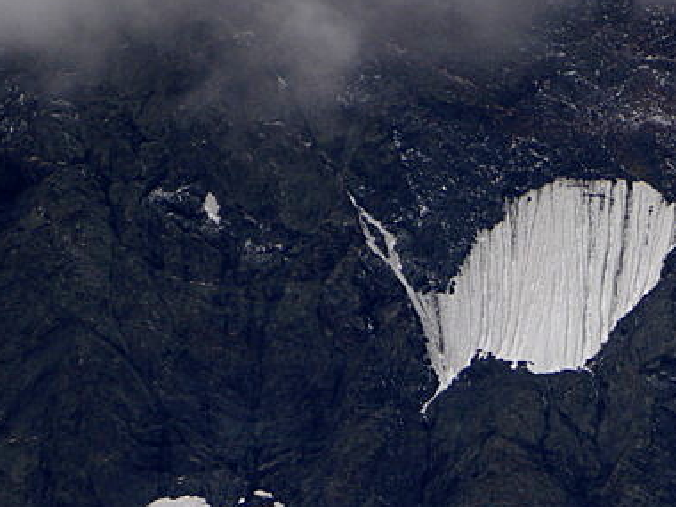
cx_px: 703
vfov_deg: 1.6
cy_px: 518
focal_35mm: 944
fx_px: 18435
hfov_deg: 2.1
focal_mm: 175
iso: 100
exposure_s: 1/1300
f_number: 8
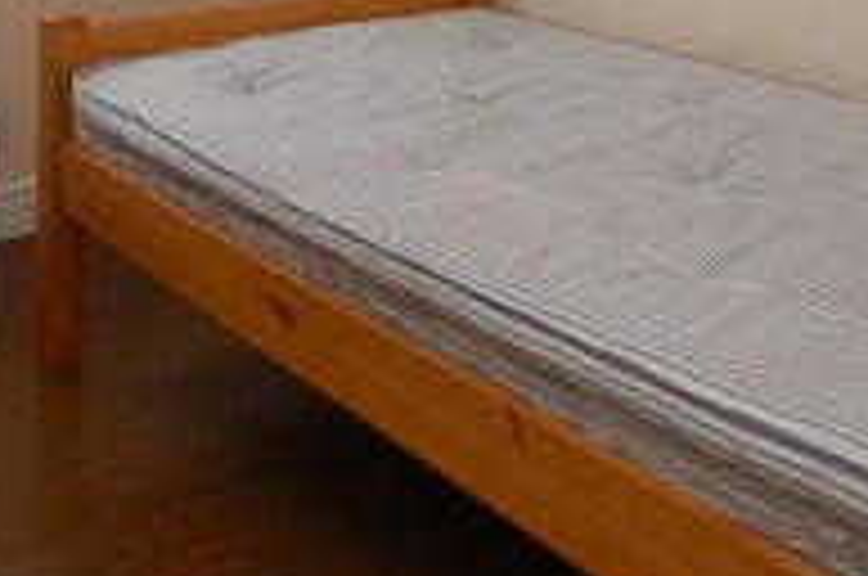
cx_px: 369
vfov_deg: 22.4
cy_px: -254
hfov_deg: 38.9
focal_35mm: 51
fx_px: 1228
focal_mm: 10
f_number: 4.5
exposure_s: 1/80
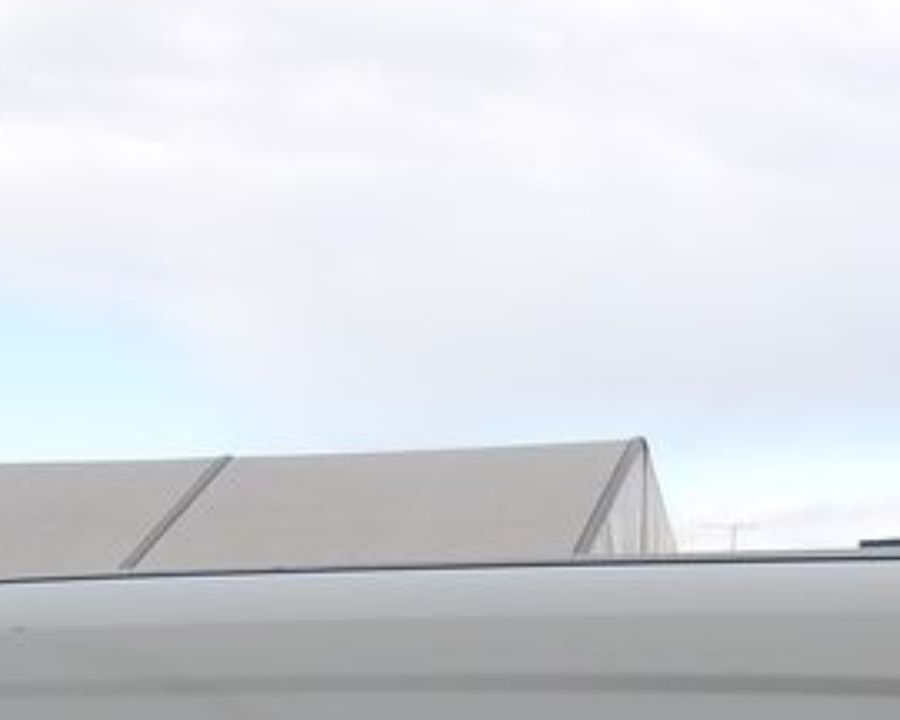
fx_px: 2664
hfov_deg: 18.7
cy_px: 1073
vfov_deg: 14.4
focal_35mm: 100
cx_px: 3
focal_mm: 4.9
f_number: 3
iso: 100
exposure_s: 1/733
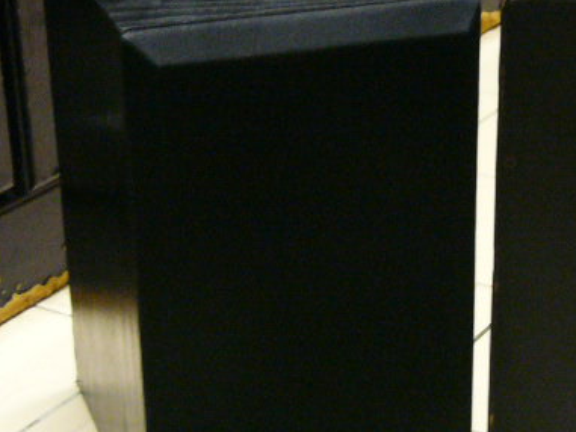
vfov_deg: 14.9
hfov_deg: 19.7
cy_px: 227
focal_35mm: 99
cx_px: 434
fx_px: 1648
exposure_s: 1/8
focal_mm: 7.8
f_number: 2.8
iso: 400
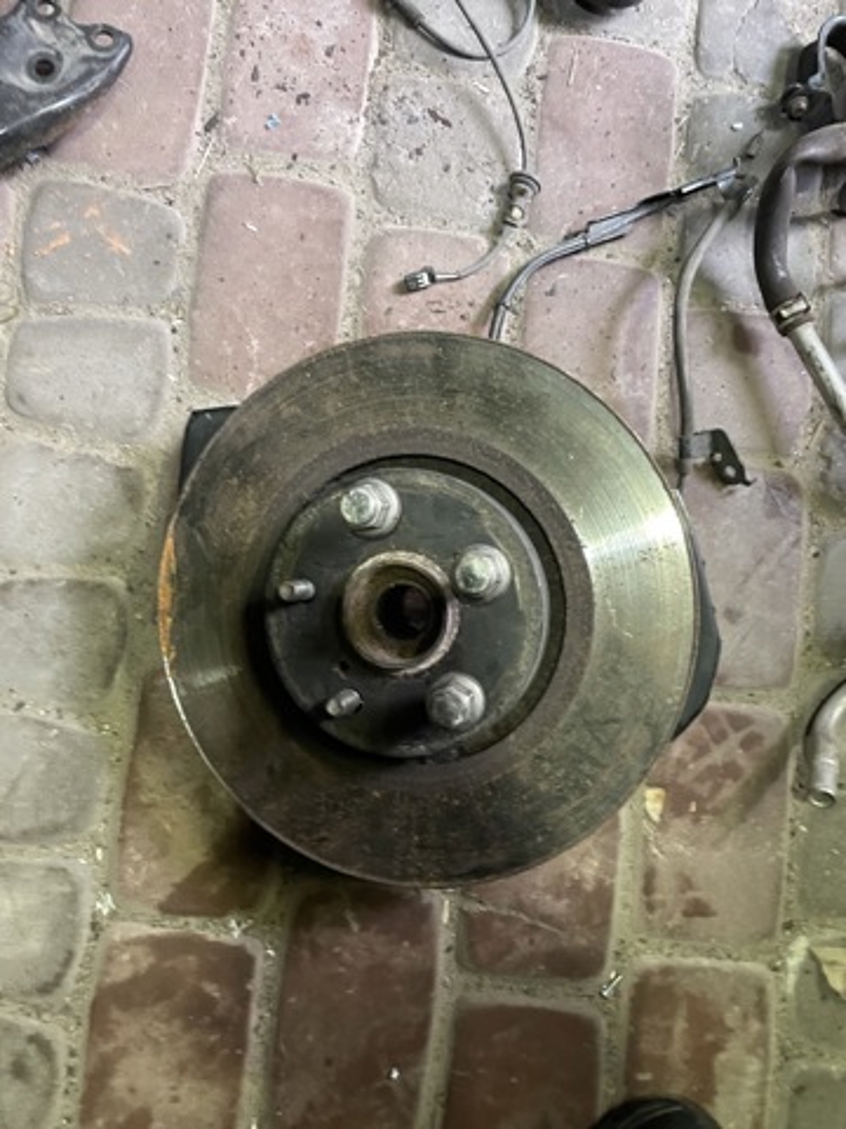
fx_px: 847
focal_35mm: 26
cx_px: 423
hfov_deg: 53.1
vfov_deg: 67.3
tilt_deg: -81.1
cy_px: 564
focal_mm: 4.2
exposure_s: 1/33
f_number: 1.6
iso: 500
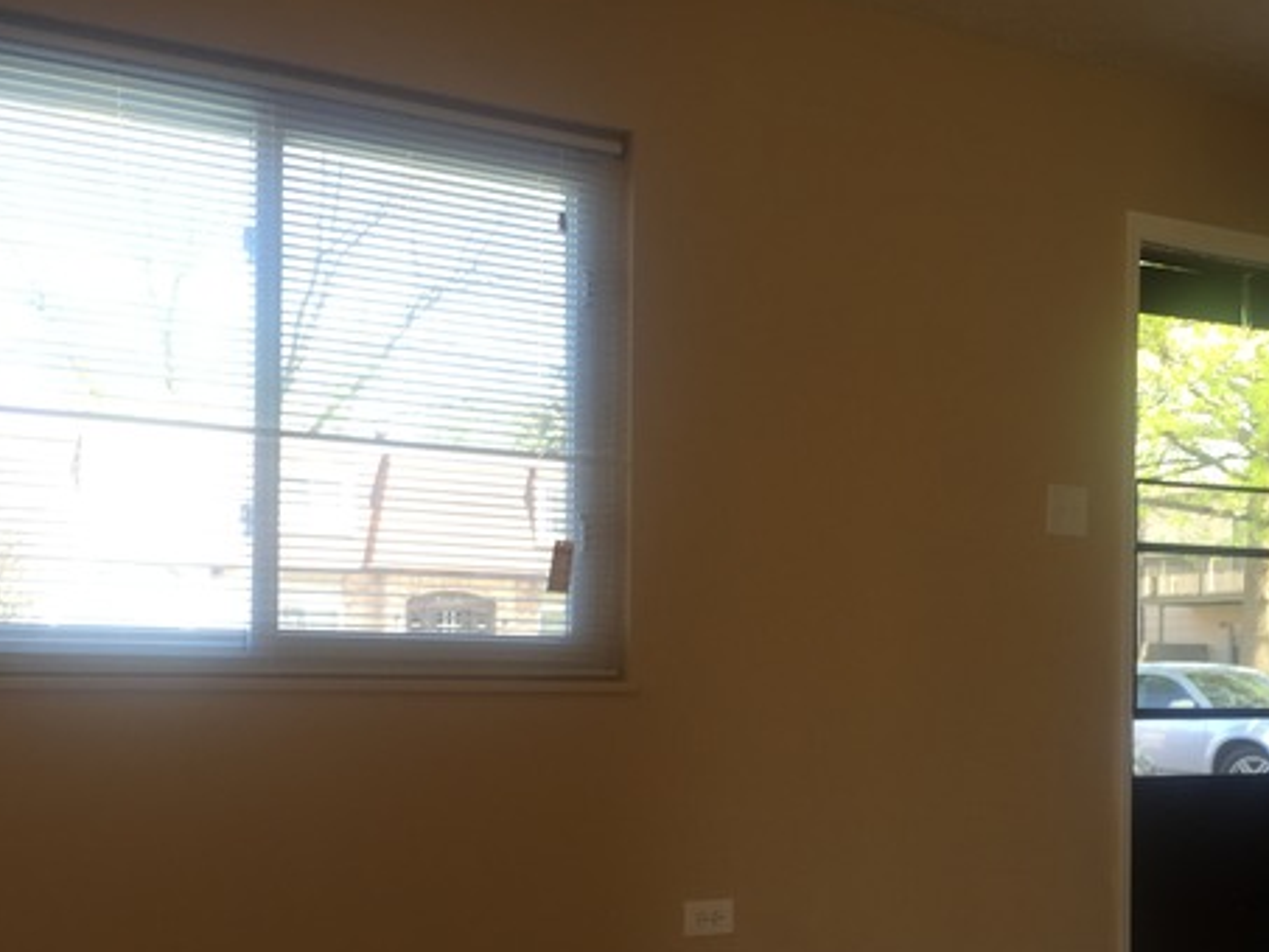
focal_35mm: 41
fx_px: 1503
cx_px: 762
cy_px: 664
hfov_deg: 45.5
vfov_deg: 34.7
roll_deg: -1.4
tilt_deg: +0.0
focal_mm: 4.15
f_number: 2.2
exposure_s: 1/60
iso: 32
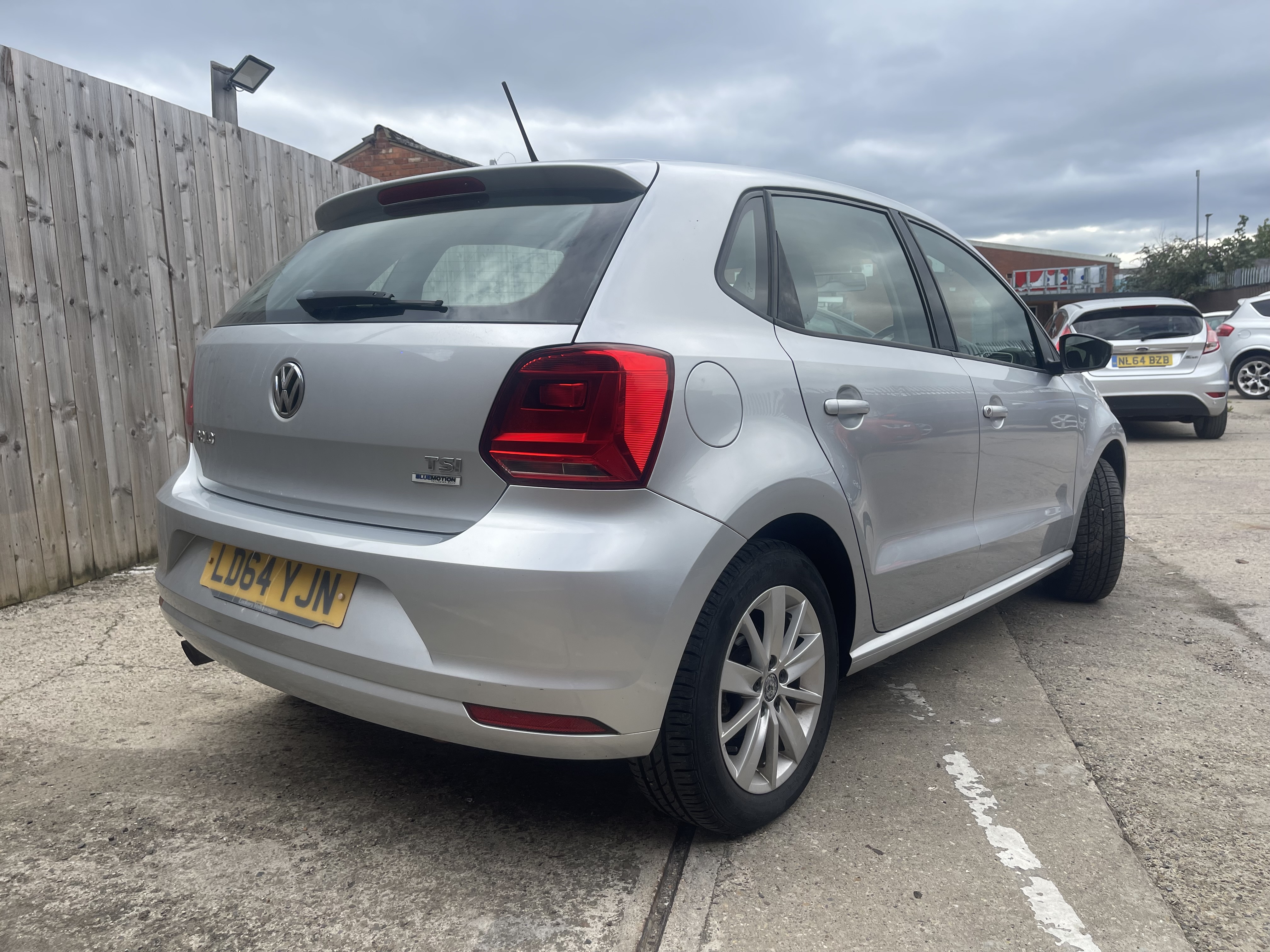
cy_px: 476
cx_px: 635
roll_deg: +1.6
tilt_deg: -9.0
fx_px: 917
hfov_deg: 69.4
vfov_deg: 54.9
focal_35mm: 25
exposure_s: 1/1642
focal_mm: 5.1
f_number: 1.6
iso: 32
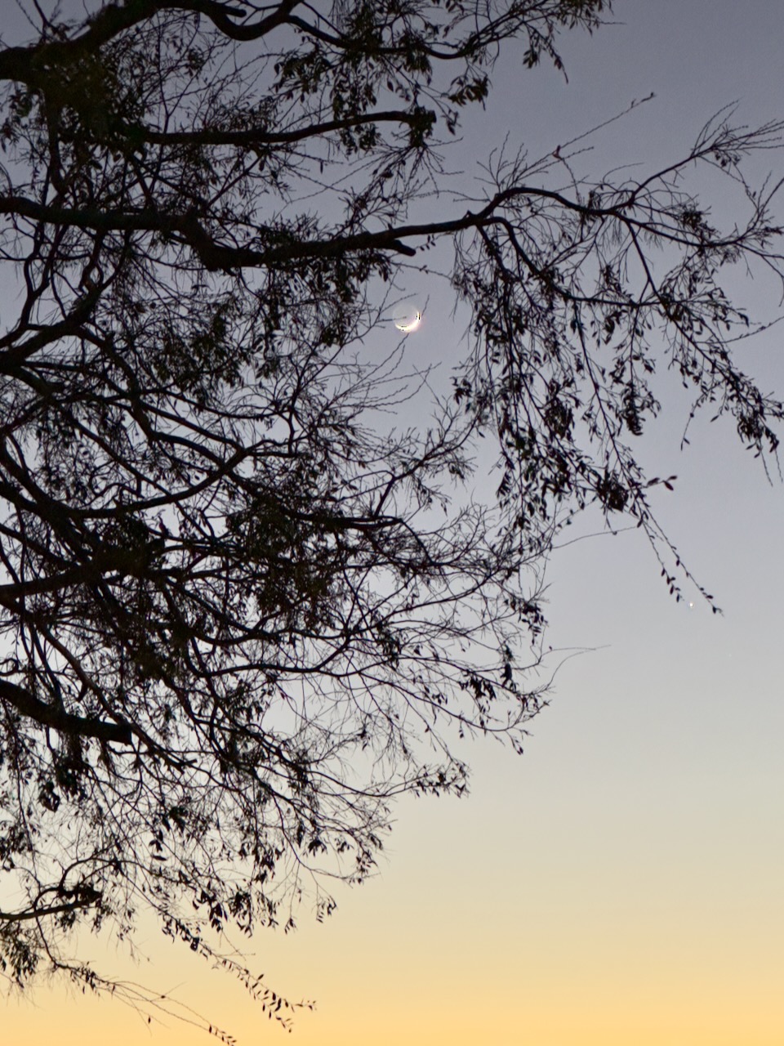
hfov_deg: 19.1
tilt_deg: +15.1
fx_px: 2325
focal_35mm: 77
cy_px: 523
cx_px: 392
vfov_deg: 25.3
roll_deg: -0.3
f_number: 2.8
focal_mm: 9
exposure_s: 1/17
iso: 2000
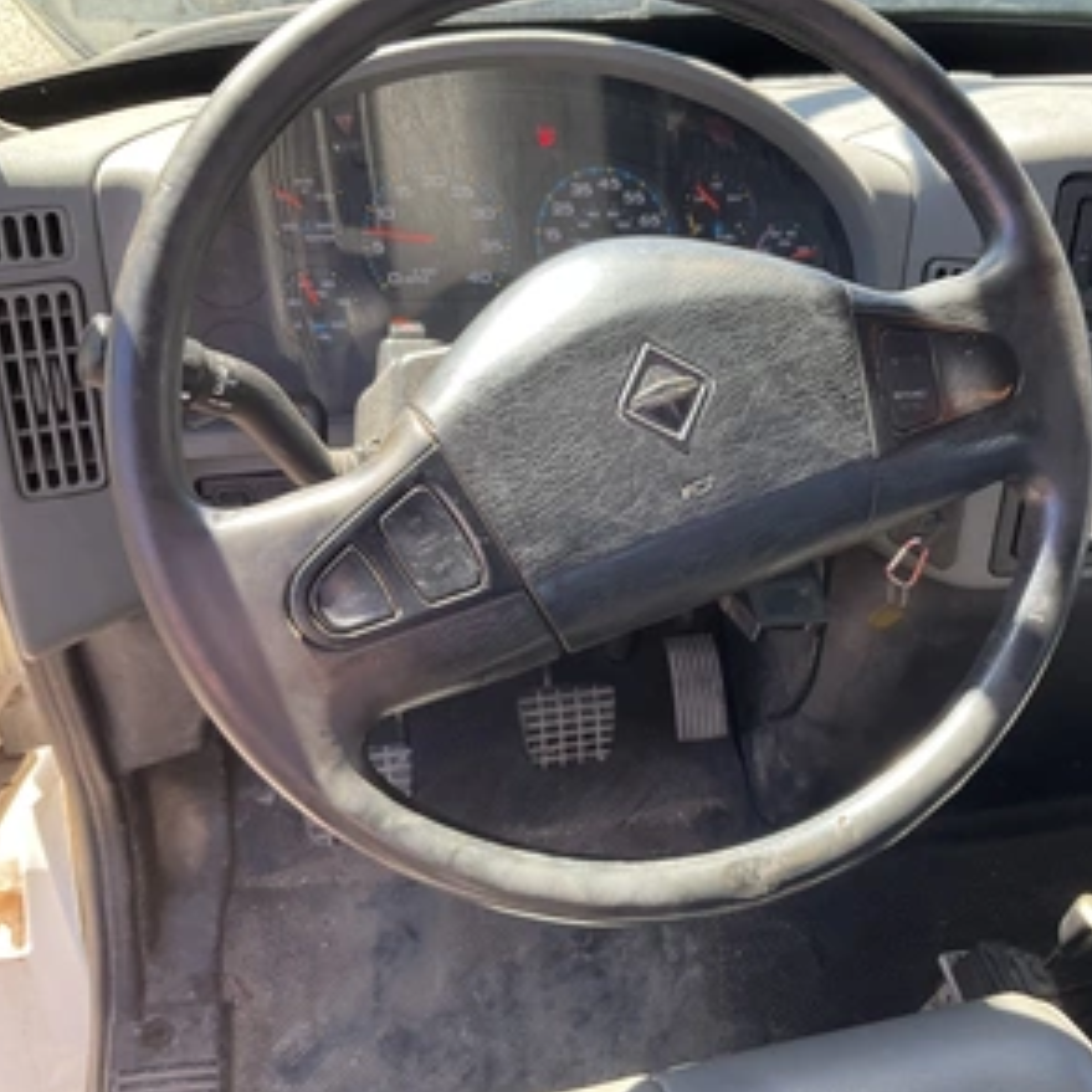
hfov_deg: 46.7
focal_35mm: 35
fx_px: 1249
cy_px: 555
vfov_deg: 47.2
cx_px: 704
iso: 40
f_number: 1.8
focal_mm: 3
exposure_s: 1/122
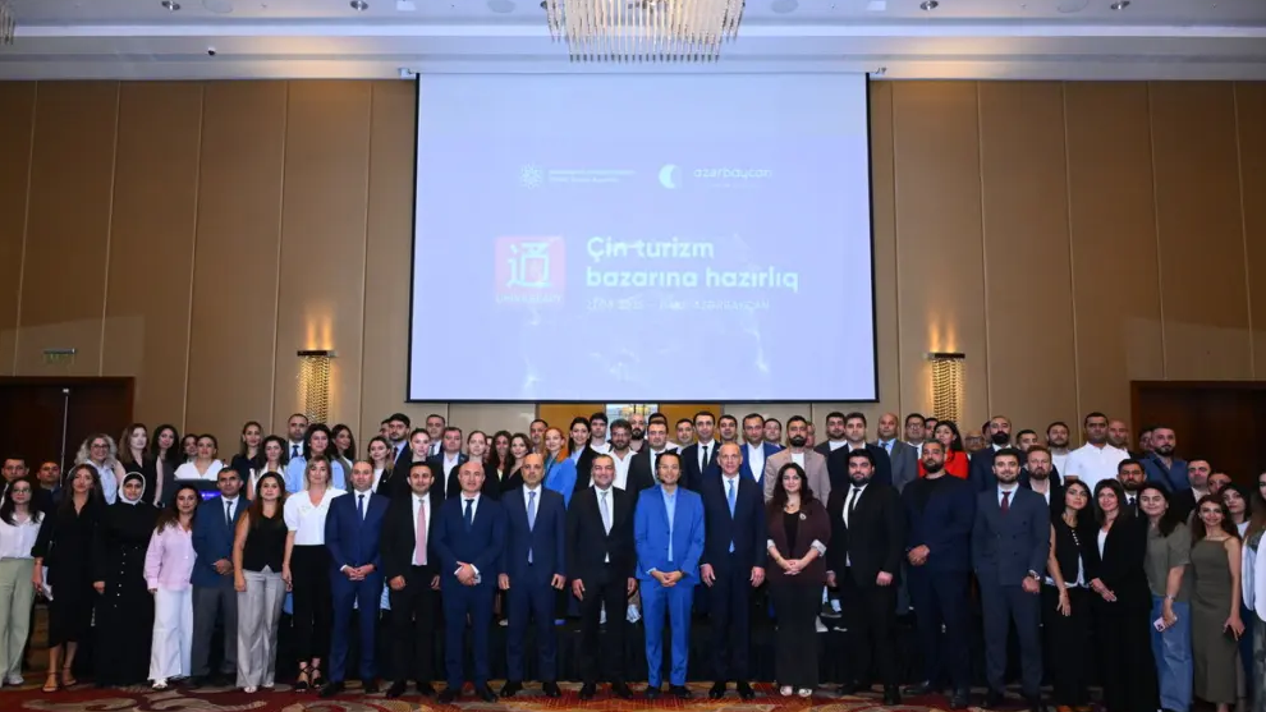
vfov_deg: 44.3
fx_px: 873
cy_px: 405
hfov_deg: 71.9
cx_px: 633
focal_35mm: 26
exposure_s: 1/100
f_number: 5
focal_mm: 24
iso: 2500
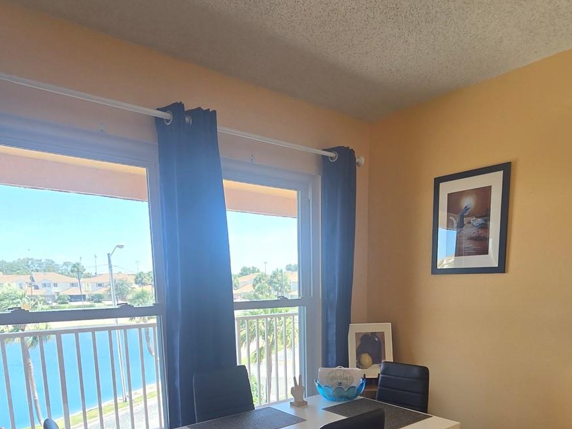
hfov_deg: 71.3
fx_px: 397
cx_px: 325
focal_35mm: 24
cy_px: 350
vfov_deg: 52.7
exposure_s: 1/60
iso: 64
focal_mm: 2.2
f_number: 2.2
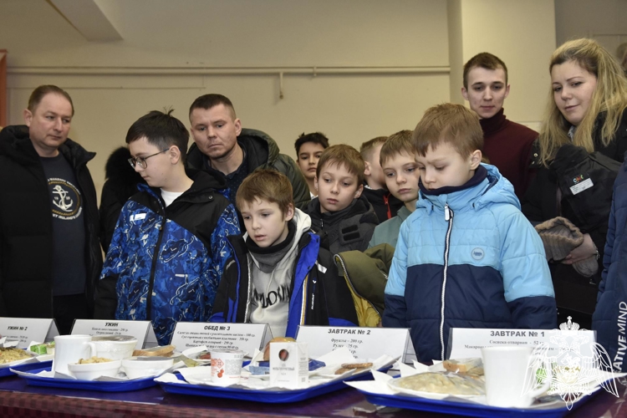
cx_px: 314
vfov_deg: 34.2
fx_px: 679
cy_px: 209
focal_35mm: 39
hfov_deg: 49.6
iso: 800
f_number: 4
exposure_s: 1/200
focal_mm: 26
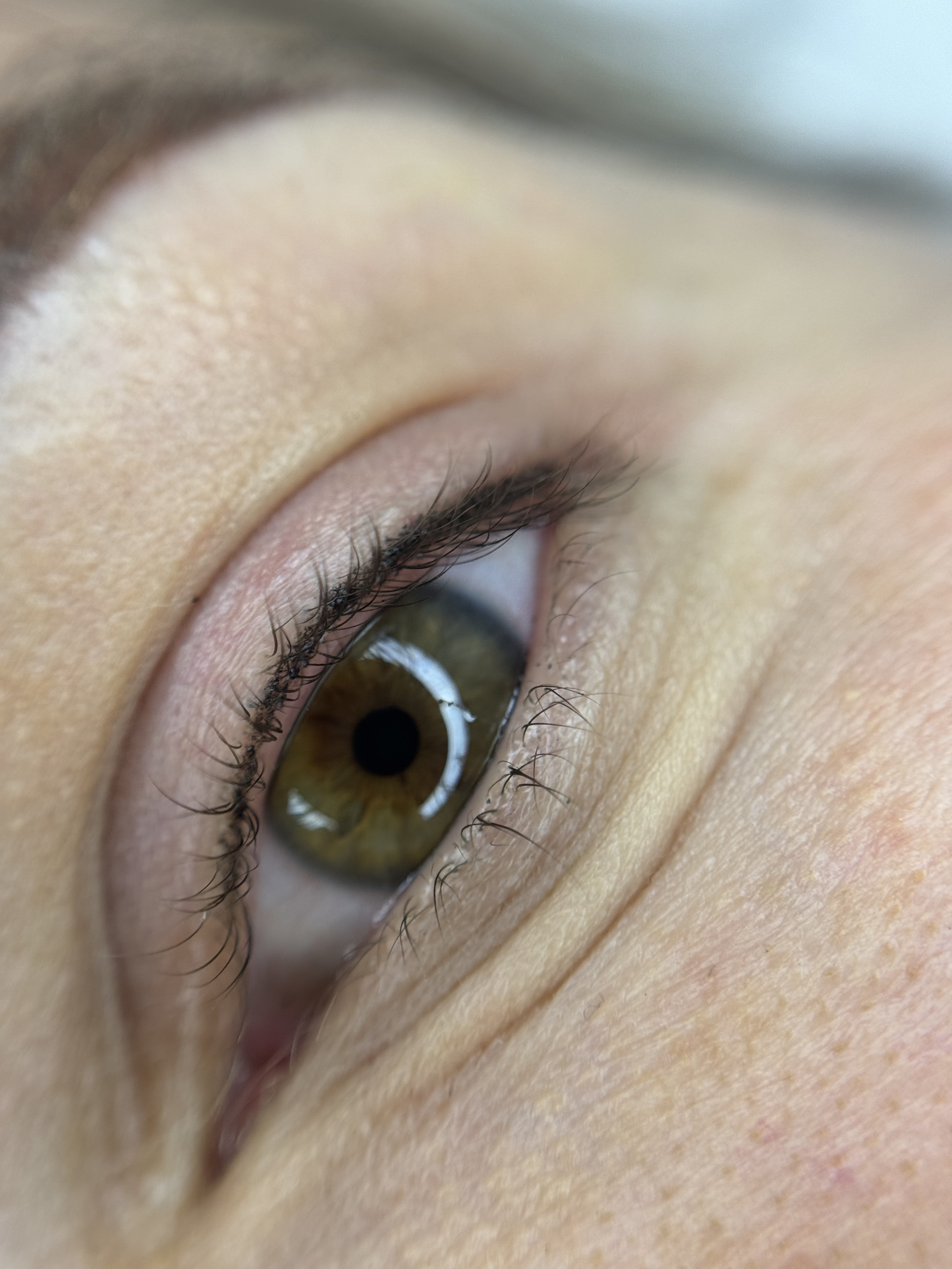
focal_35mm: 48
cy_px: 634
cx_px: 476
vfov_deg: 39.7
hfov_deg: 30.3
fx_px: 1760
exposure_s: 1/345
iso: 64
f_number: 1.78
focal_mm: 6.86
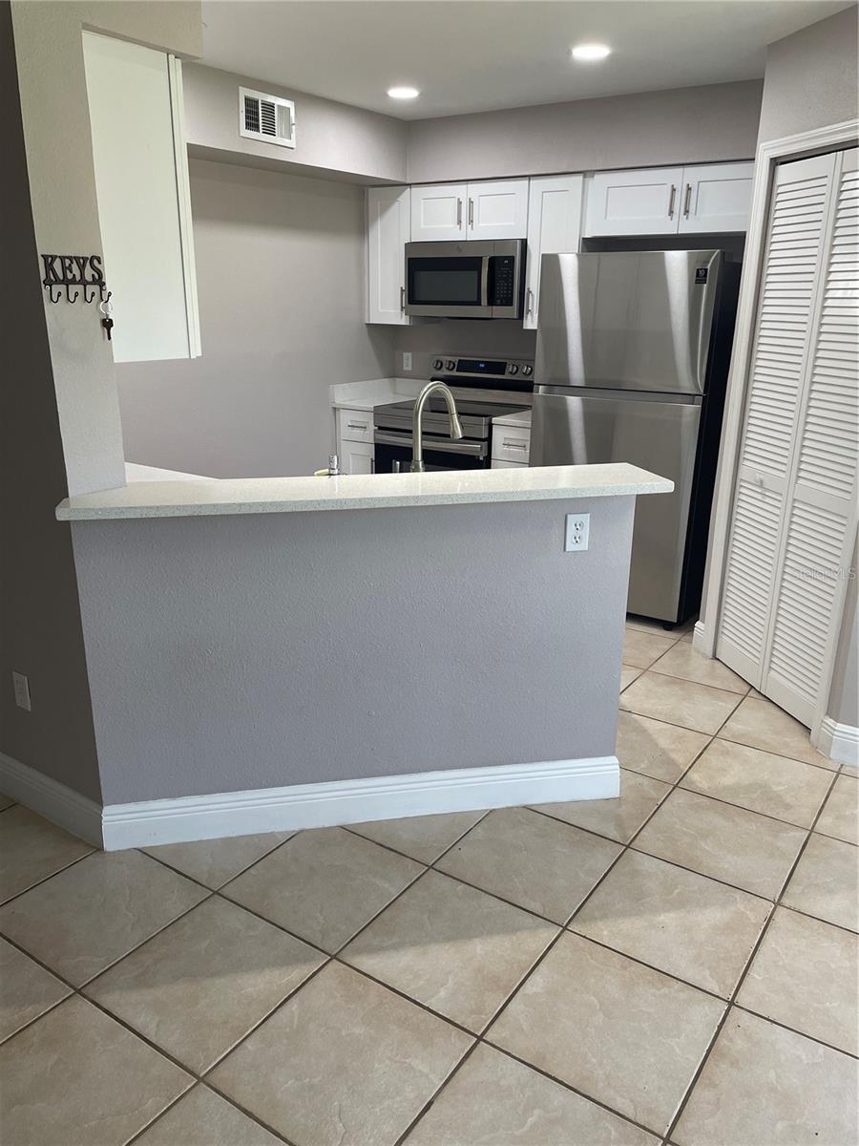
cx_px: 430
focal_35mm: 26
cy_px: 573
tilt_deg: -17.2
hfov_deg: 53.1
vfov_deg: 67.3
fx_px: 860
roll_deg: +0.2
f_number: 1.6
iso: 100
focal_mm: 4.2
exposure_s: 1/120
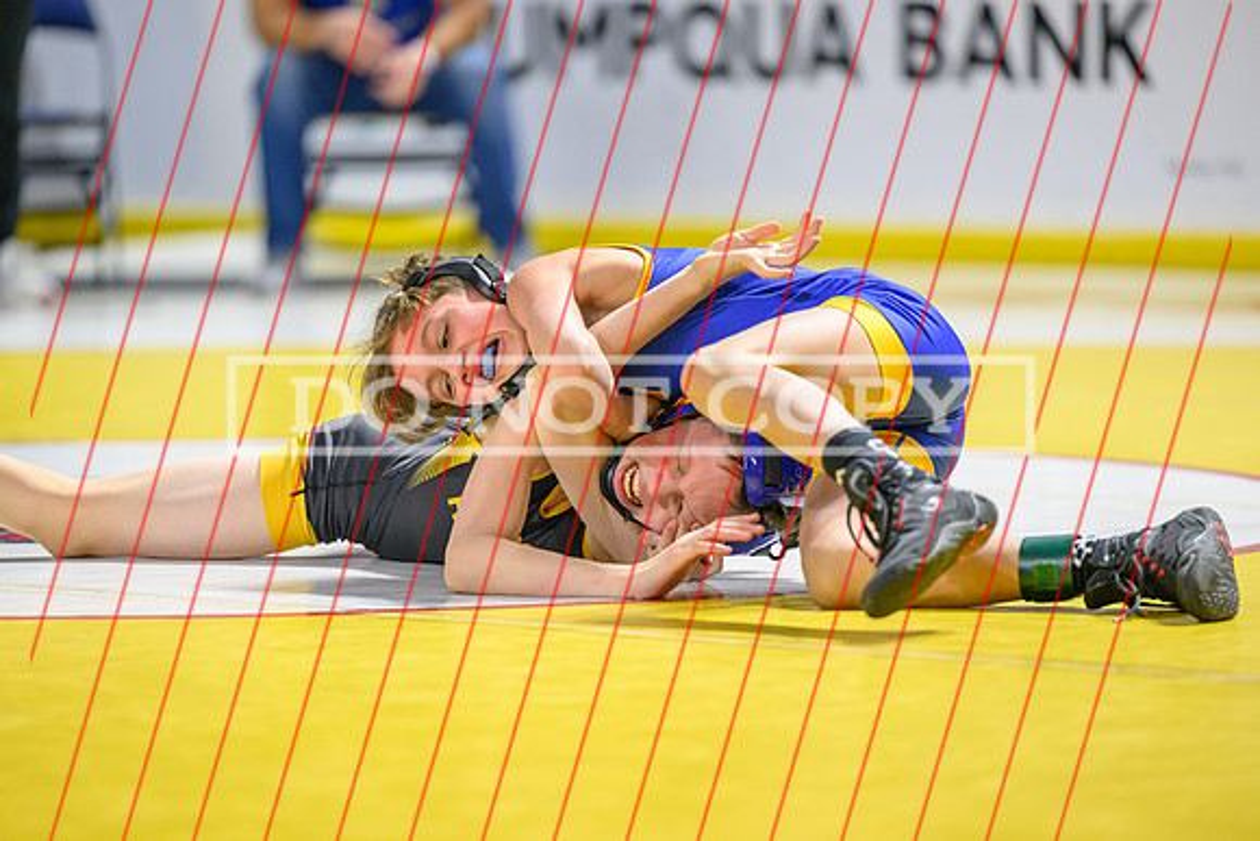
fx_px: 7001
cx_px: 630
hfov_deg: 10.3
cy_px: 420
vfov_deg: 6.9
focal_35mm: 200
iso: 3200
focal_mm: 200
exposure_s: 1/800
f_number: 2.8
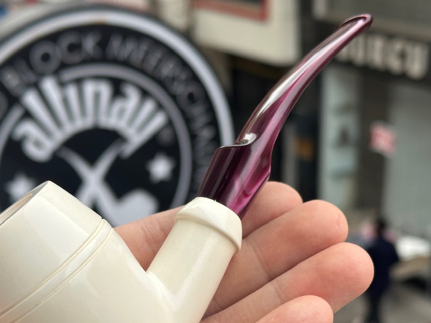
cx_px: 201
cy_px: 220
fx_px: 934
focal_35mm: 75
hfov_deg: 26.0
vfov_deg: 19.6
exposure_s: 1/431
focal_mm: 6.86
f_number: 1.78
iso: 64
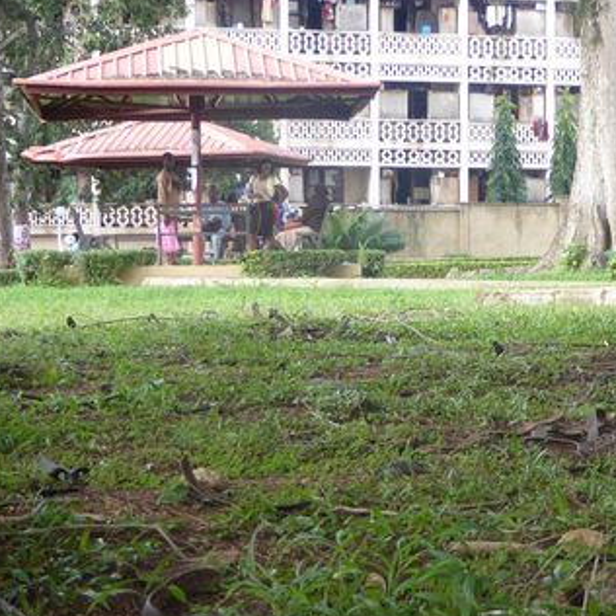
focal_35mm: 112
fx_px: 2255
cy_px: 351
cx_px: 569
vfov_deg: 15.6
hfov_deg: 15.4
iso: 160
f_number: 4.1
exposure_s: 1/60
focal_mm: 9
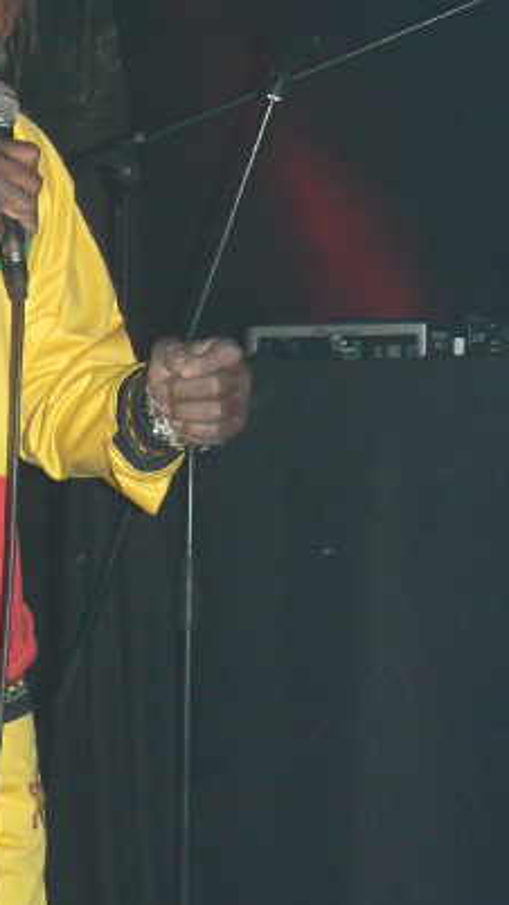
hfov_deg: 15.2
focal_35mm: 78
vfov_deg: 27.2
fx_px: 1872
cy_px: 405
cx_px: 7
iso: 200
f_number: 2.8
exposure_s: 1/60
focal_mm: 8.2
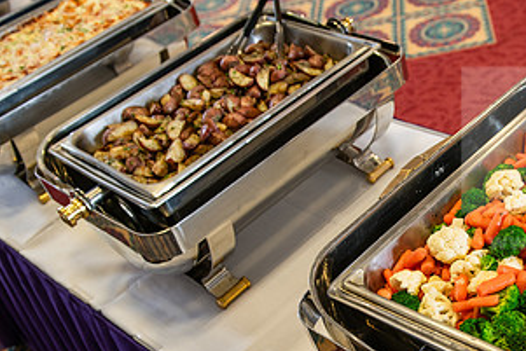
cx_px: 409
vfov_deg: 24.7
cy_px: 279
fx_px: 789
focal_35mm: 54
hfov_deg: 35.8
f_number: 3.5
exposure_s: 1/80
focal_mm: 28
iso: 400
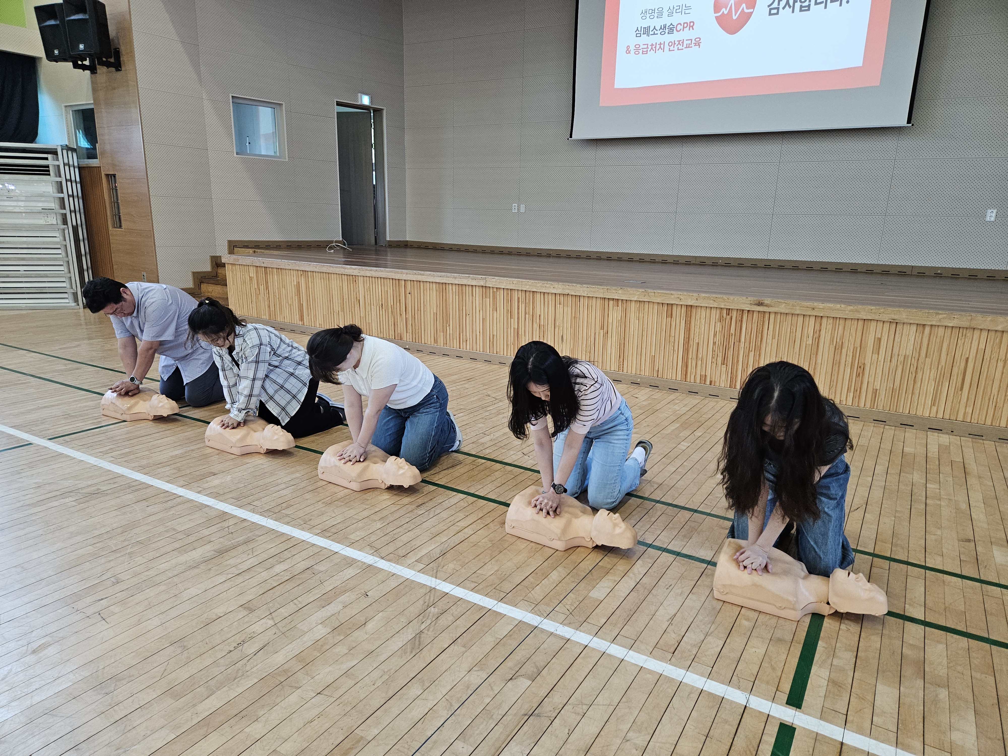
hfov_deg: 73.9
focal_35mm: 23
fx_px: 670
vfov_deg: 58.9
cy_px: 378
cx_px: 504
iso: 400
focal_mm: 5.4
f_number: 1.8
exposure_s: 1/240
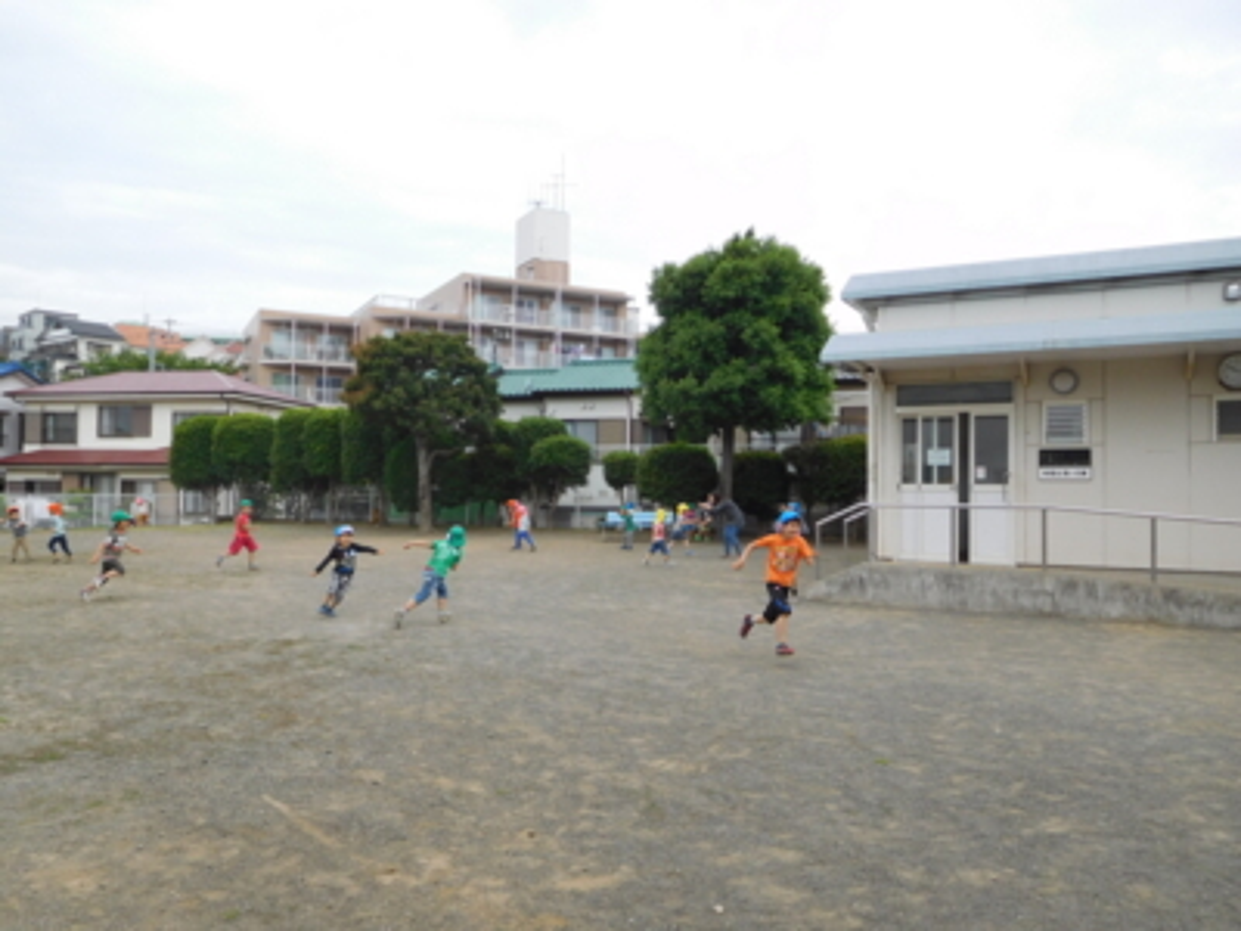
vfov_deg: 54.9
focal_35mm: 25
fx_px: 896
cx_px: 620
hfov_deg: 69.4
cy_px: 466
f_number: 3.4
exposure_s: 1/640
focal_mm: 4.5
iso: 125
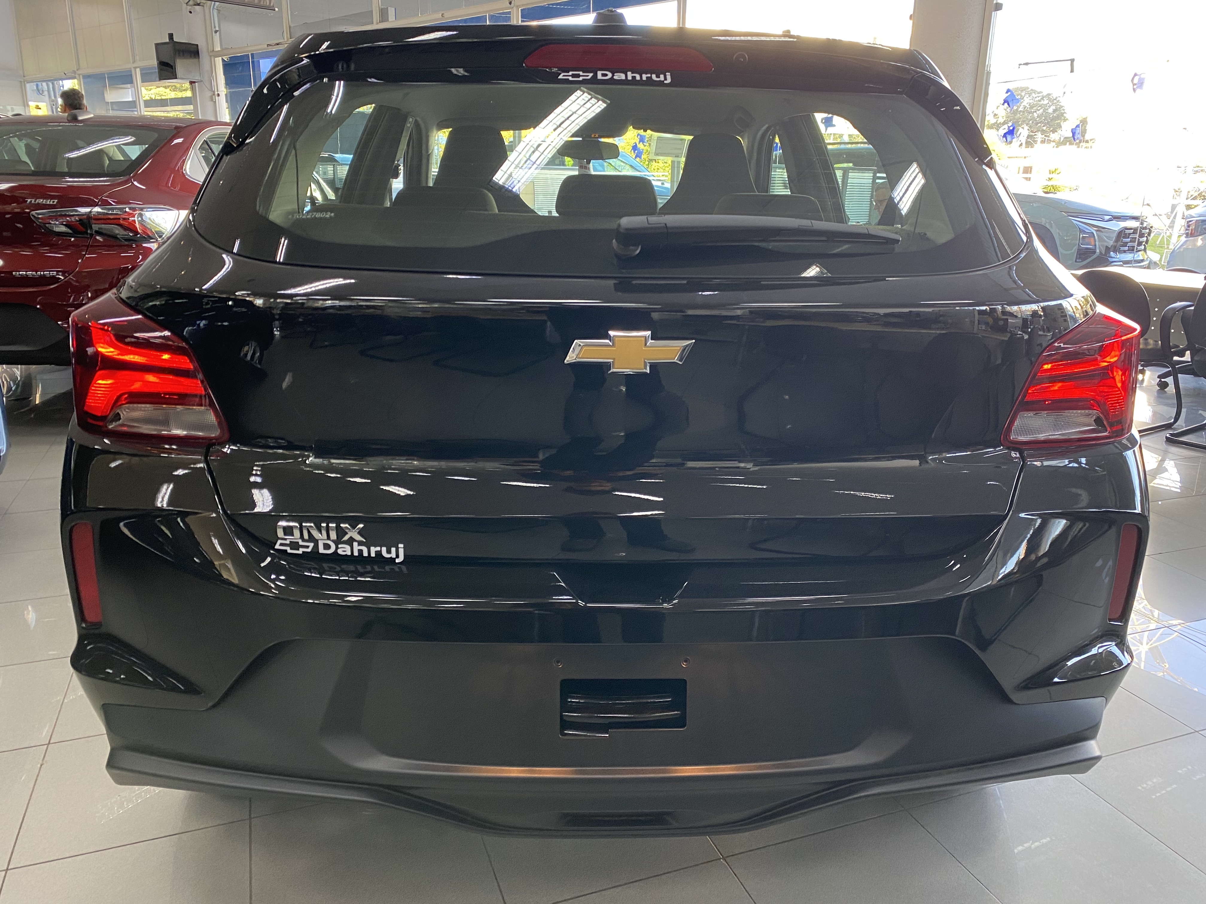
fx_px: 906
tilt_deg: -15.6
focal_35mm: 26
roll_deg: -1.3
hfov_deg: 67.3
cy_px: 452
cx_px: 603
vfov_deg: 53.1
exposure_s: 1/60
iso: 100
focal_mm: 4.25
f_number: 1.8
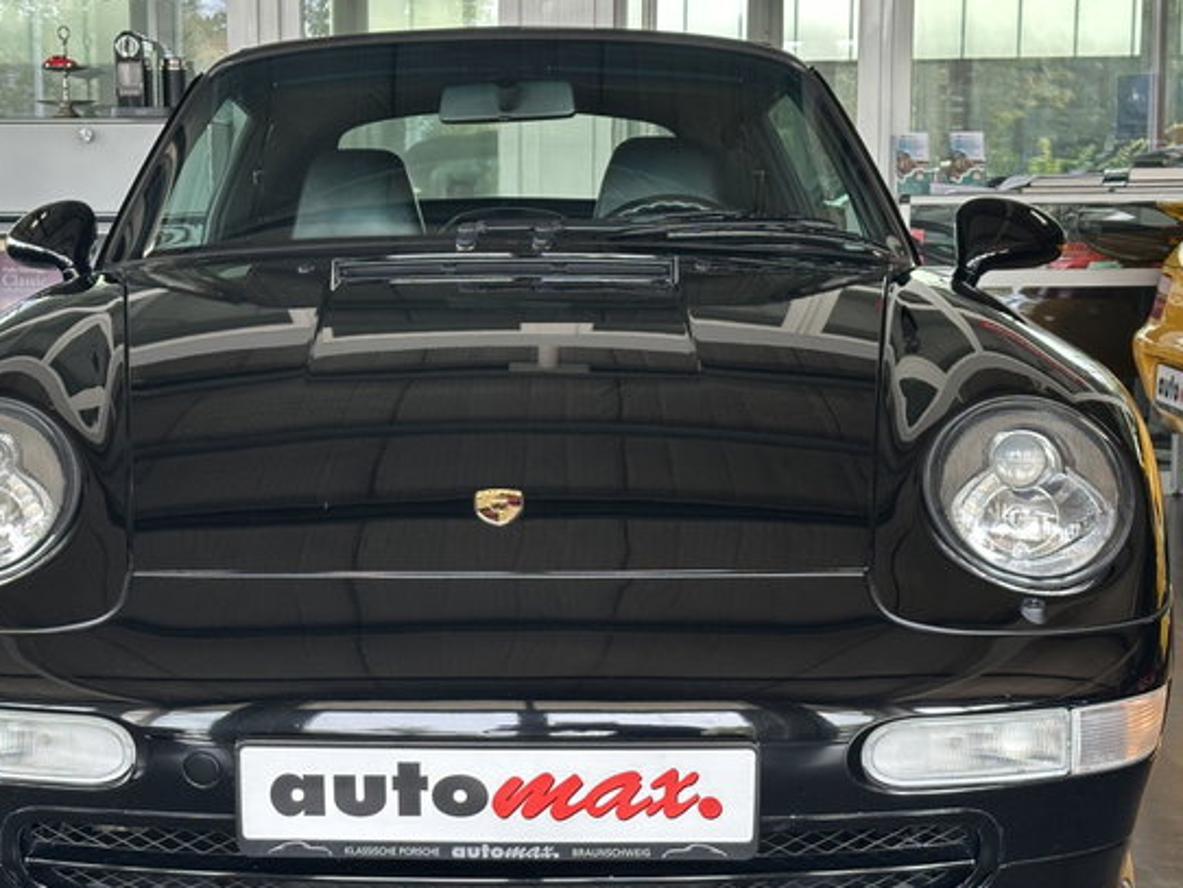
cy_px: 467
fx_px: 2325
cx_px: 456
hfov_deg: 28.5
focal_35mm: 68
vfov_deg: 21.6
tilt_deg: -6.7
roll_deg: +0.2
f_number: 1.78
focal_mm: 6.86
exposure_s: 1/121
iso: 64
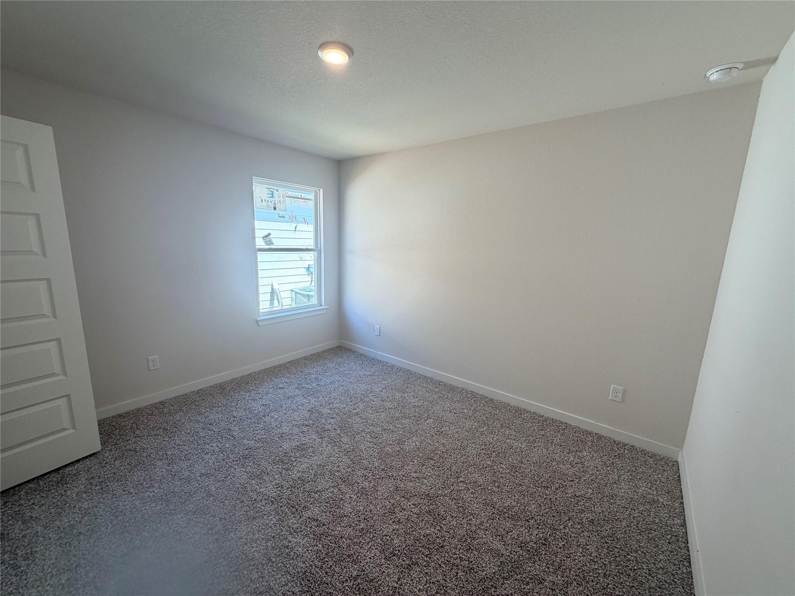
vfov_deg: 85.7
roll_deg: -1.7
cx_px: 398
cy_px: 298
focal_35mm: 14
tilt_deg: -10.2
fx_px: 322
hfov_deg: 102.1
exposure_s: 1/120
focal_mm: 2.22
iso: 125
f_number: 2.2
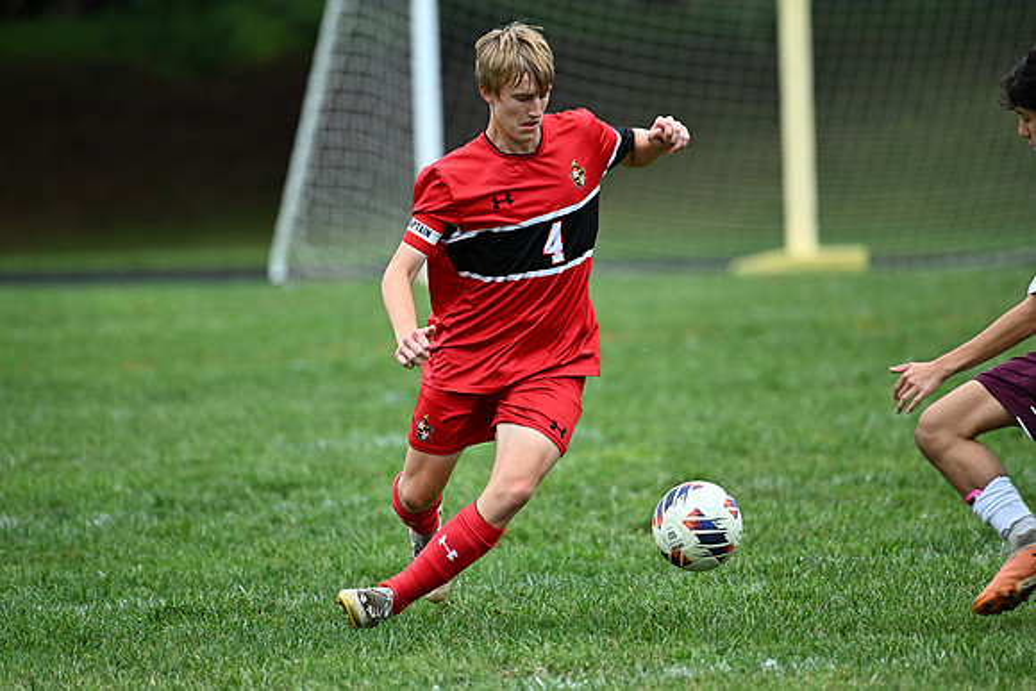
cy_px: 346
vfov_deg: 3.4
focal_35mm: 400
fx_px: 11513
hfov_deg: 5.2
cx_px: 518
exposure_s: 1/1250
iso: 2500
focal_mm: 400
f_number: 4.5
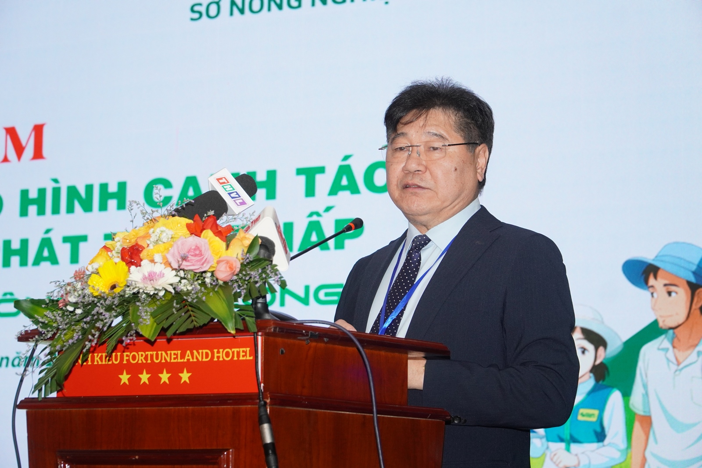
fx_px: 2282
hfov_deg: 17.5
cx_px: 351
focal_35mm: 117
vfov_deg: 11.7
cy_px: 234
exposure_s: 1/250
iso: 800
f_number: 5.6
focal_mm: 78
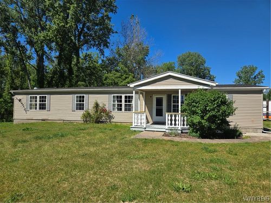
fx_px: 180
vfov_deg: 58.9
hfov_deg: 73.9
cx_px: 136
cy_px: 102
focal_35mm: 23
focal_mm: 5.4
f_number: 1.8
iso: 25
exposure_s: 1/2277
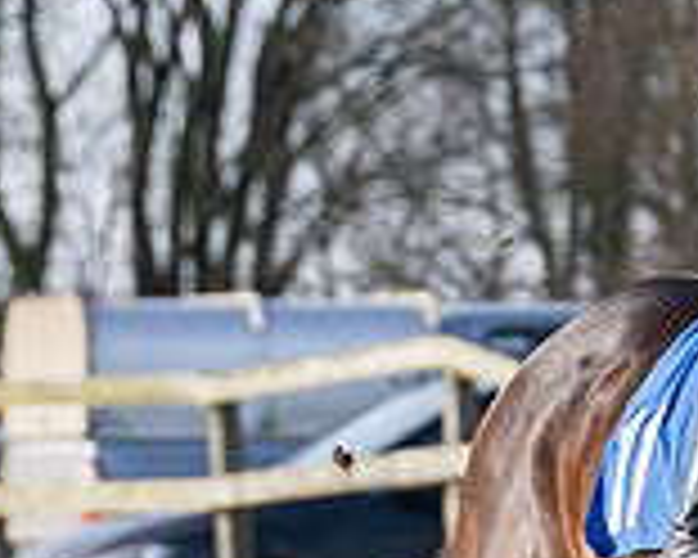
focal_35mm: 991
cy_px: 451
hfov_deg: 1.9
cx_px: 1226
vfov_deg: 1.6
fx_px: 20472
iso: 400
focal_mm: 130
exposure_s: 1/2000
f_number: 5
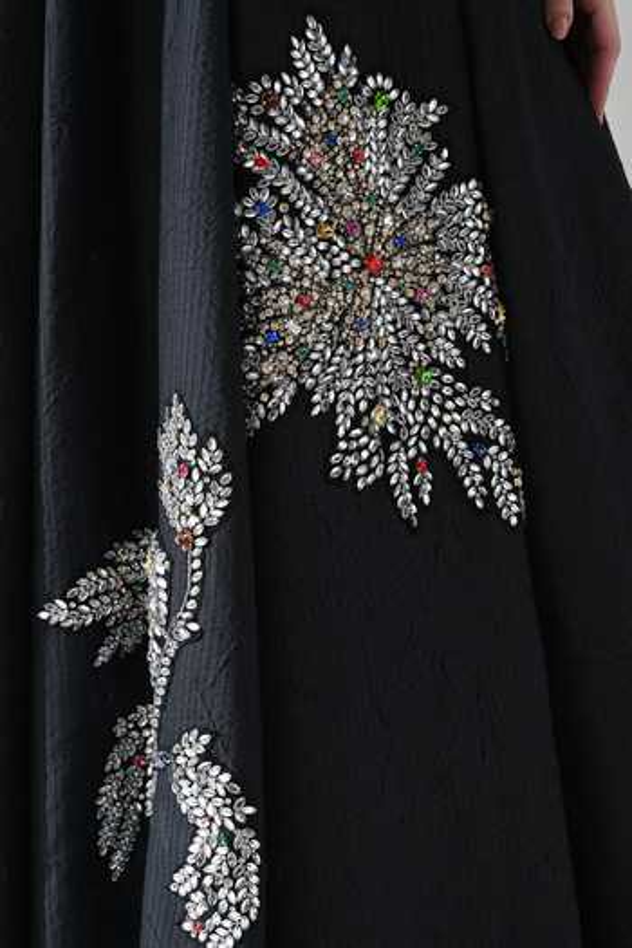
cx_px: 316
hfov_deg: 18.9
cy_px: 474
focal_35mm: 72
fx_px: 1896
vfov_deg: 28.1
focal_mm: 72
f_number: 7.1
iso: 320
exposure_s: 1/160
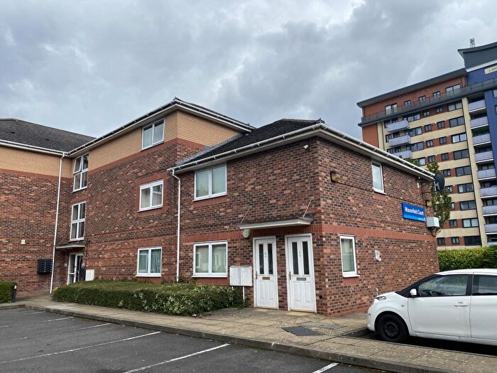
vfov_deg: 53.1
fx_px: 373
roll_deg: +1.6
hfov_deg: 67.3
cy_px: 186
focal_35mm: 26
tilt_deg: +11.3
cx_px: 248
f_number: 1.8
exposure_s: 1/2066
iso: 32
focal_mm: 4.25
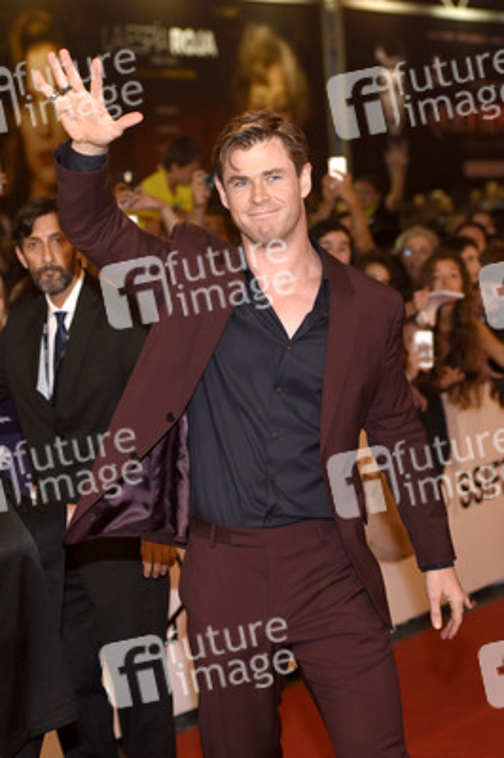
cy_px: 379
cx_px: 252
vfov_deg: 19.5
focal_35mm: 105
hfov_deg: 13.0
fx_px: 2209
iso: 1250
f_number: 3.5
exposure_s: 1/640
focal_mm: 70
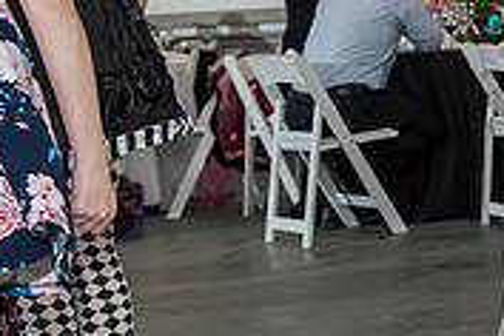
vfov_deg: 11.6
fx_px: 1638
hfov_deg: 15.6
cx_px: 826
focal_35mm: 117
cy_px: 46
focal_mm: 34
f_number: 4
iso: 800
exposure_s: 1/100
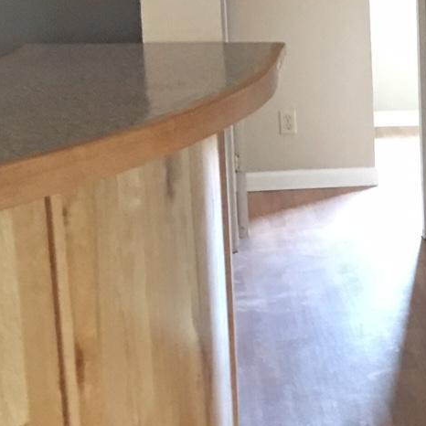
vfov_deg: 15.7
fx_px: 1545
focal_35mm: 111
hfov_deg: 13.6
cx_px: 832
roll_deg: -0.6
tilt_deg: -11.0
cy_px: 214
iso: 50
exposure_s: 1/4
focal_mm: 4.15
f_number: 2.2
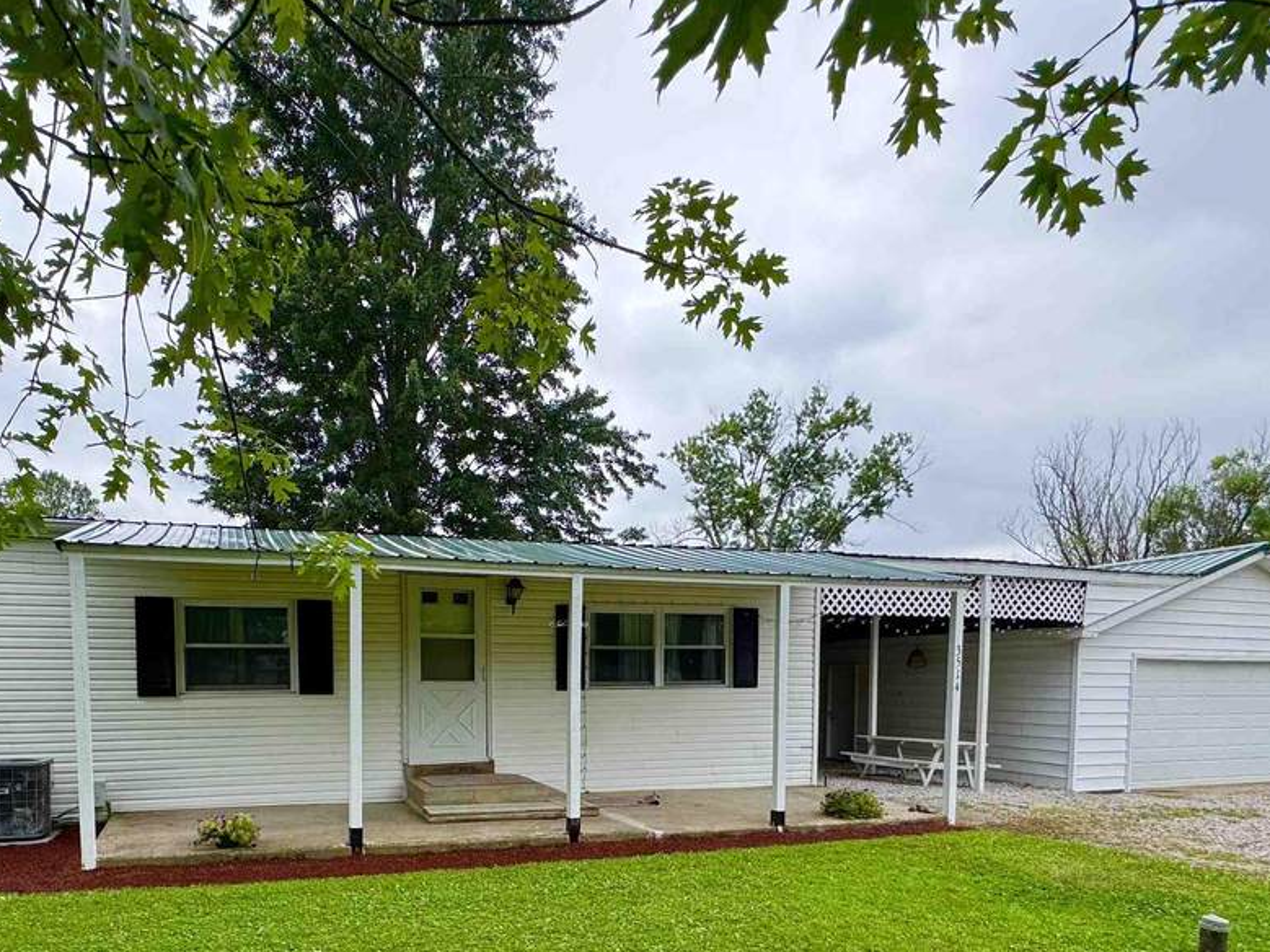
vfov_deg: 55.3
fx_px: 844
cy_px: 743
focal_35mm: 23
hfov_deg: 73.2
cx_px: 512
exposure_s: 1/361
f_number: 2.2
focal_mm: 2.22
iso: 40
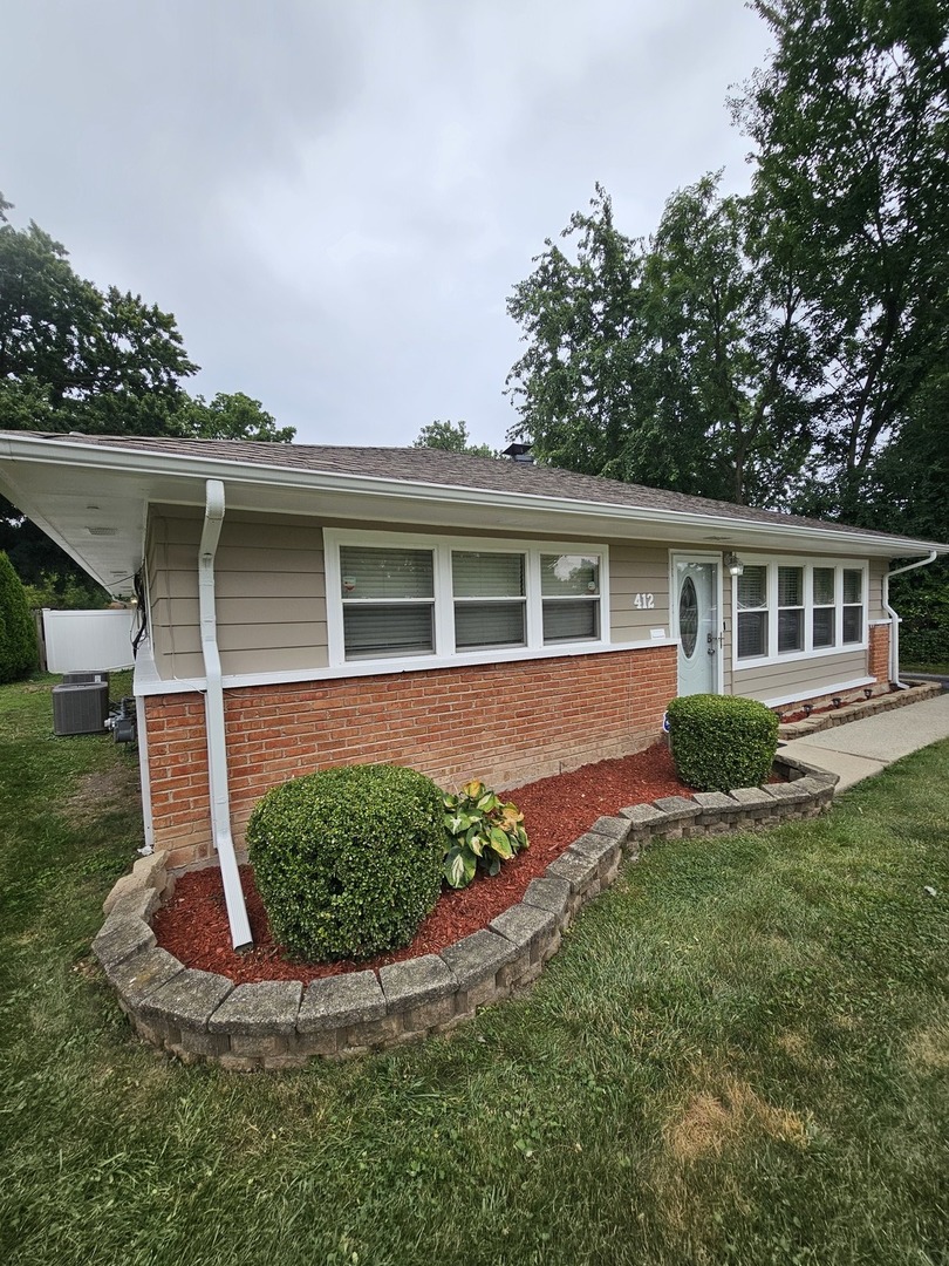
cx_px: 474
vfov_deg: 106.2
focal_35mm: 13
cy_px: 633
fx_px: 475
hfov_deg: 89.9
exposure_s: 1/748
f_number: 2.2
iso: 50
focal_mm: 2.2
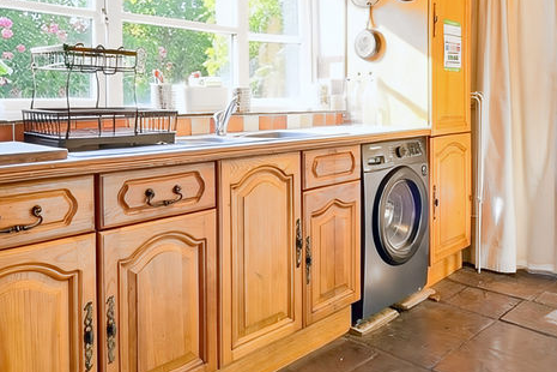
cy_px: 107
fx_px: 511
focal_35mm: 33
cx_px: 345
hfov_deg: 56.6
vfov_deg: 39.2
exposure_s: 1/15
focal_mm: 15
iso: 250
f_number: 7.1
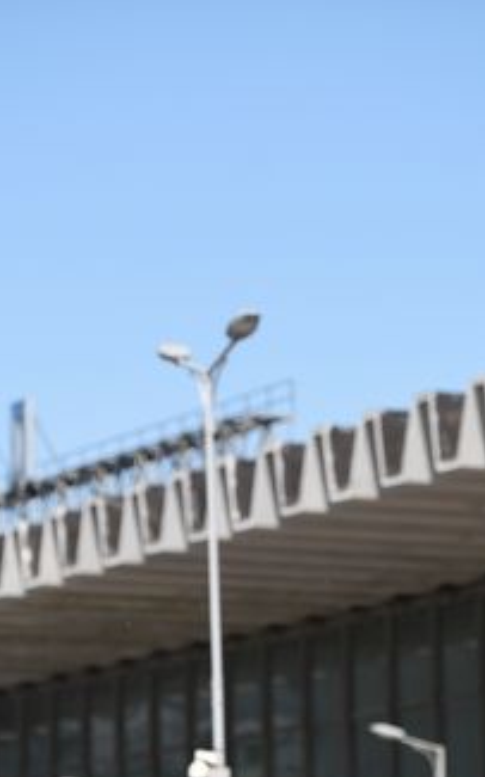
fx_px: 6030
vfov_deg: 7.4
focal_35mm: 285
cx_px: 244
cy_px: 528
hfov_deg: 4.6
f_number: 3.2
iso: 100
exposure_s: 1/1600
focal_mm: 130
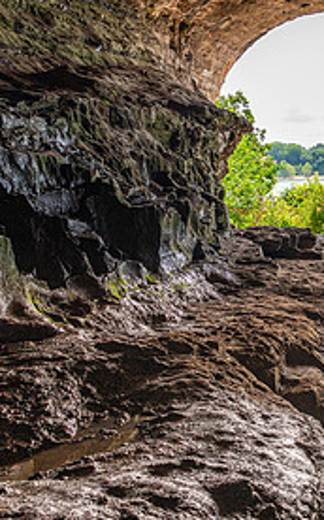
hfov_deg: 19.9
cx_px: 416
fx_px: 849
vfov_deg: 34.0
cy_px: 267
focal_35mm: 60
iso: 360
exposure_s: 1/200
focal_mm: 28
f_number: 8
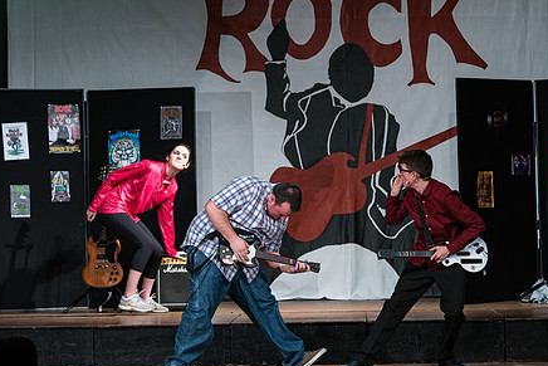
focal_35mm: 133
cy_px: 173
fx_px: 2025
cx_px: 265
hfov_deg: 15.4
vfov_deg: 10.3
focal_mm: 100
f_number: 4
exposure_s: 1/200
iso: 1250
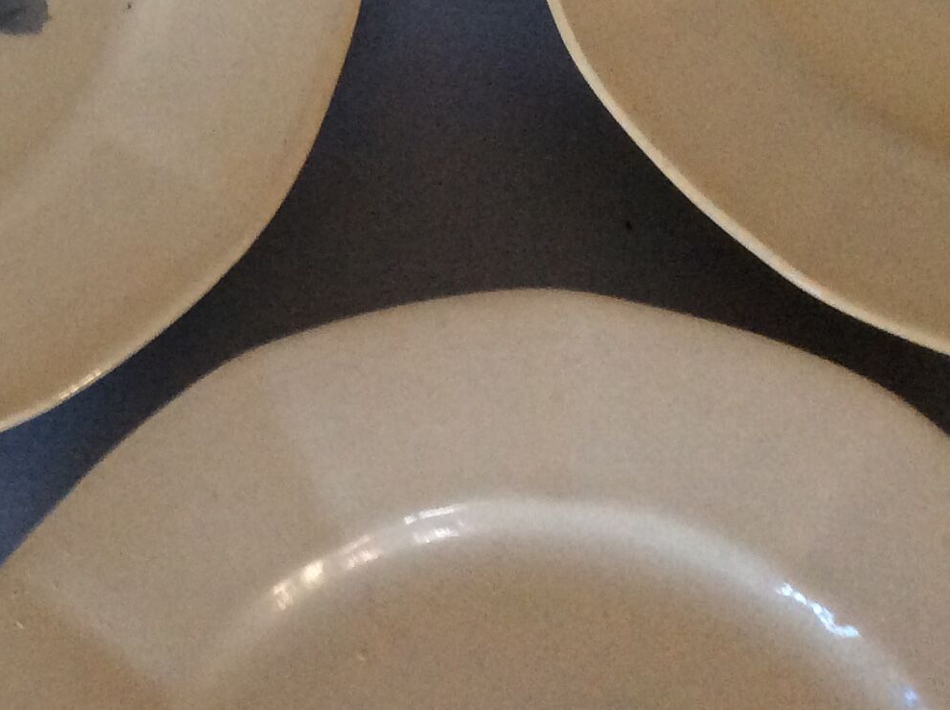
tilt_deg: -68.9
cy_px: 98
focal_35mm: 84
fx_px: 2303
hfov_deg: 22.8
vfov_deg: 17.3
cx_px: 106
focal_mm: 3.3
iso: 160
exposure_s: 1/25
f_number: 2.4
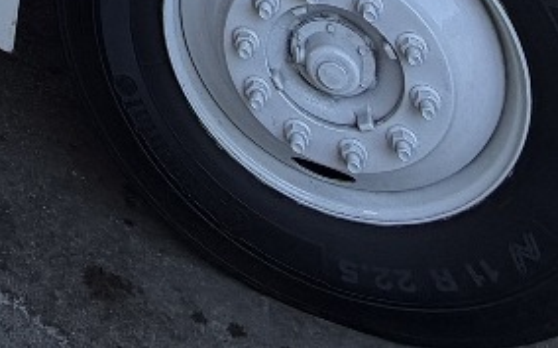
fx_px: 1018
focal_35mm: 67
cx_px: -206
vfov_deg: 13.2
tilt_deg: -1.5
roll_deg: -0.1
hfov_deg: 25.4
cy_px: -533
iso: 40
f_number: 2.2
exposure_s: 1/717
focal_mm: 2.22
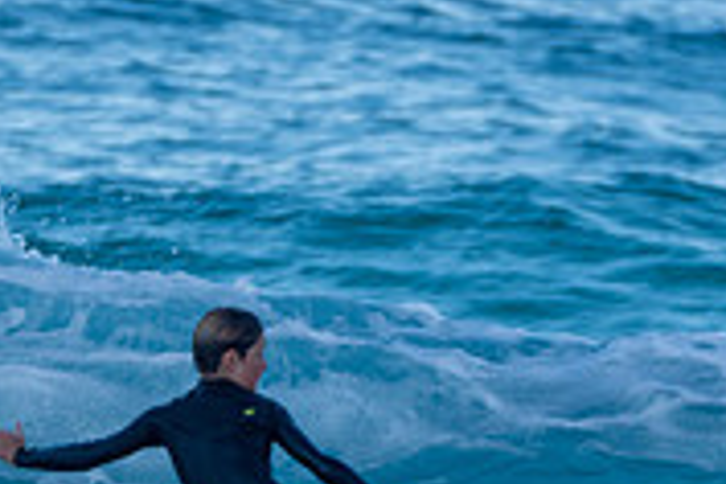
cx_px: 361
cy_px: 613
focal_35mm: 2462
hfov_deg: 0.8
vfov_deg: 0.6
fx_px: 49646
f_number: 5.6
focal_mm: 500
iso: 200
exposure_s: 1/500
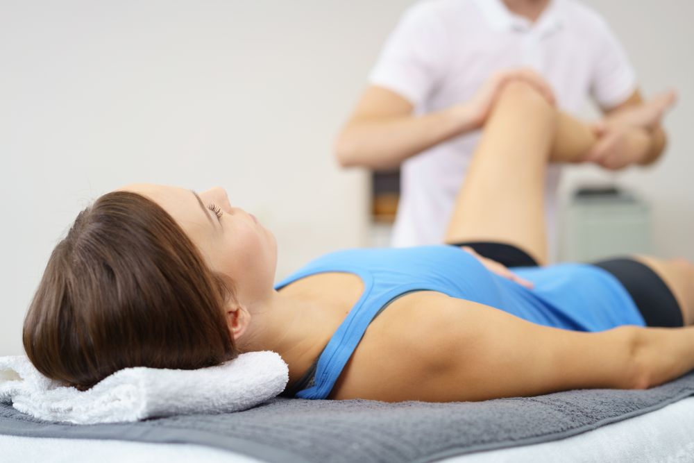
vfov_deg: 24.6
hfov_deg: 36.2
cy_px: 232
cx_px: 347
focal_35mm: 55
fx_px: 1060
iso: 100
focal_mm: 55
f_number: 2.2
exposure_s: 1/160
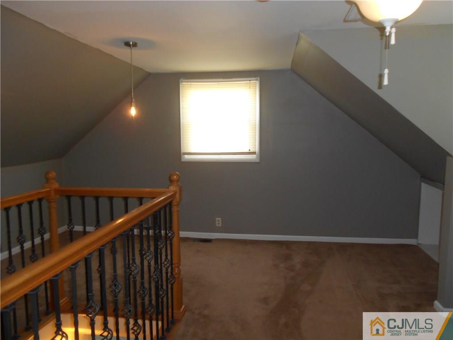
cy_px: 170
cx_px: 226
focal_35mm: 26
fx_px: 340
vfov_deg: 53.1
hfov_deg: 67.3
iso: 200
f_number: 3.2
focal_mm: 4.6
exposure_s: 1/25
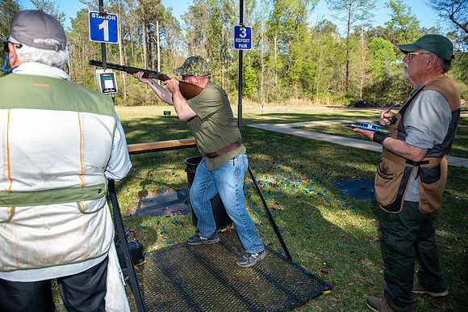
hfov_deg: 73.8
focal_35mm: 24
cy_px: 156
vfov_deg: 53.1
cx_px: 234
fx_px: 312
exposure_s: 1/250
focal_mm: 24
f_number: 4
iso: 50
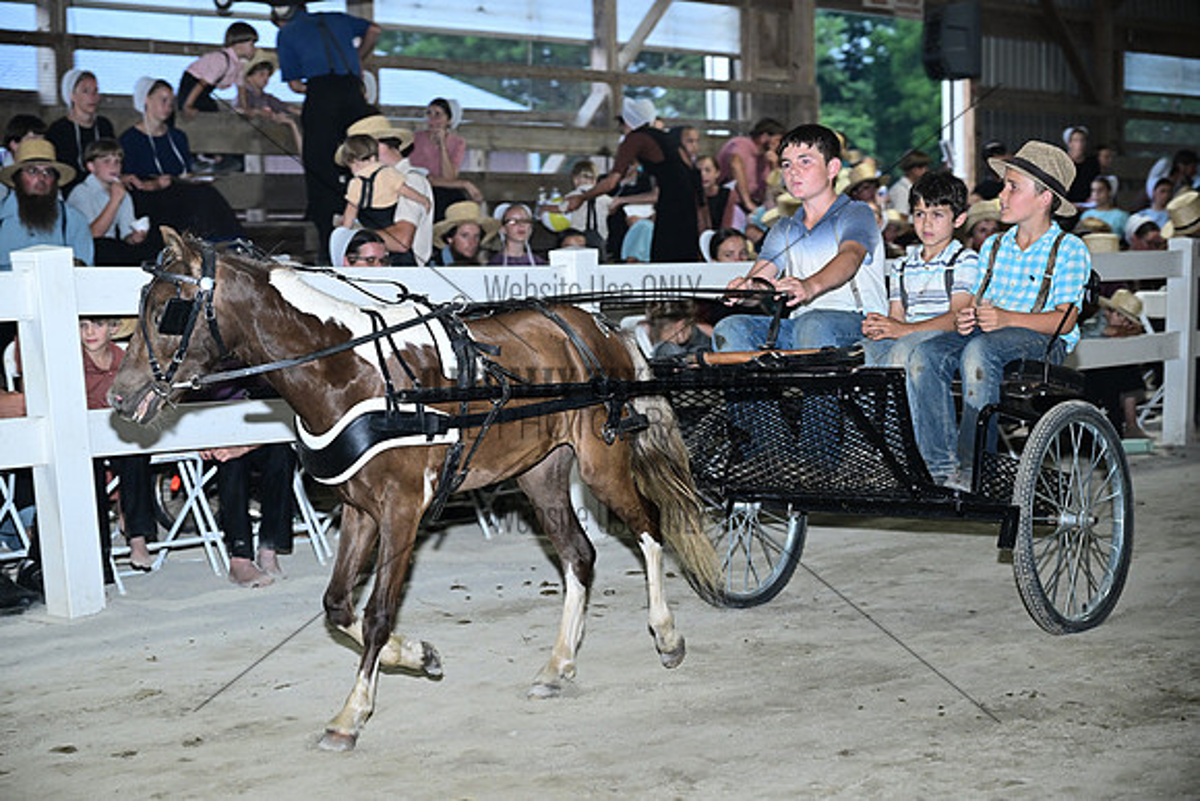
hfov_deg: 29.6
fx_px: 2267
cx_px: 600
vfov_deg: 20.0
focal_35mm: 68
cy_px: 400
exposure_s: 1/202
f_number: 4.5
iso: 2000
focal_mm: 68
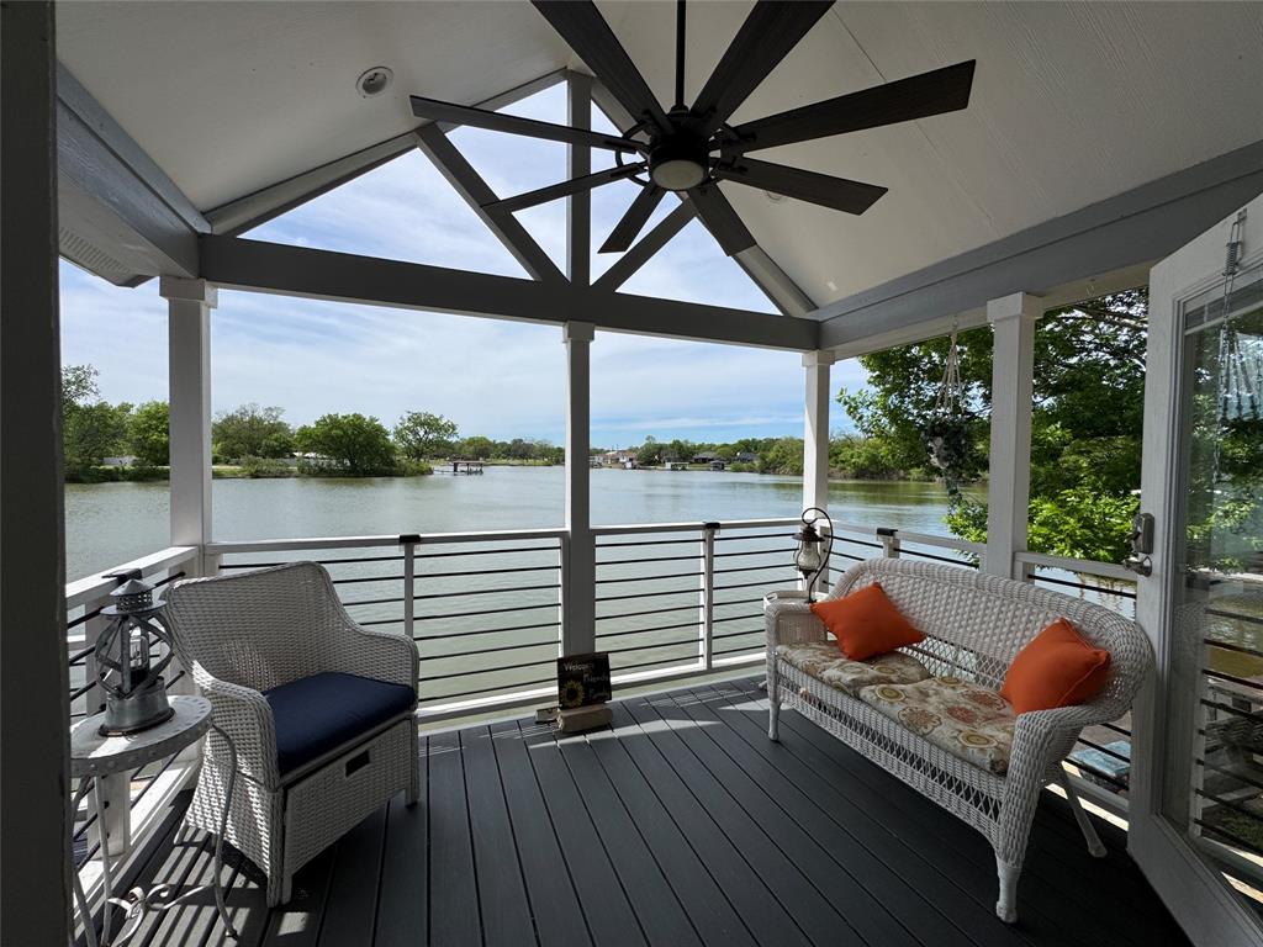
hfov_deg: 102.1
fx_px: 511
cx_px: 632
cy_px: 474
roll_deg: -1.4
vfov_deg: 85.7
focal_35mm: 14
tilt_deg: -2.5
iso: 50
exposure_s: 1/3106
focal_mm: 2.22
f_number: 2.2
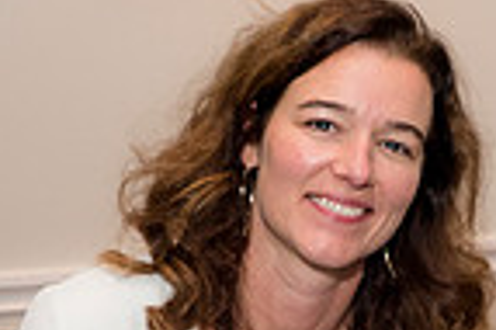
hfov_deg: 13.3
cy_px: 182
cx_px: 792
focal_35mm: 144
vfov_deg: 9.5
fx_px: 1982
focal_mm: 32
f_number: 5
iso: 800
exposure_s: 1/125
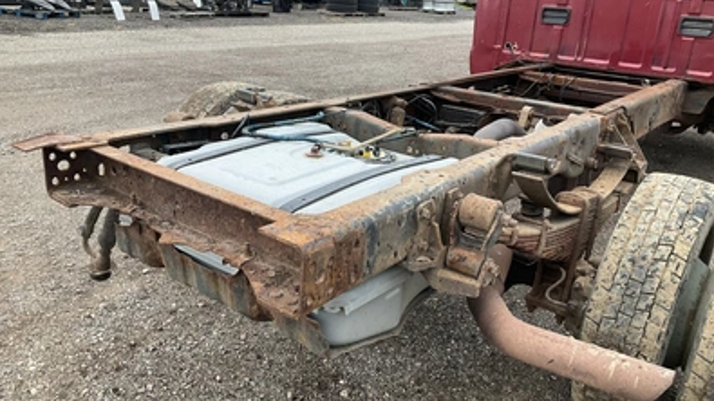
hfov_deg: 61.0
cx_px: 360
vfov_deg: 36.7
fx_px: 606
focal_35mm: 32
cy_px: 208
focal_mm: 3
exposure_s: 1/149
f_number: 1.8
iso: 20
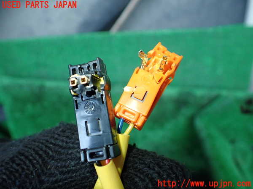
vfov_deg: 46.8
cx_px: 126
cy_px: 94
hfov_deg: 60.0
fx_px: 219
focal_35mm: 30
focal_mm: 5.4
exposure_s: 1/125
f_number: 2.3
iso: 400
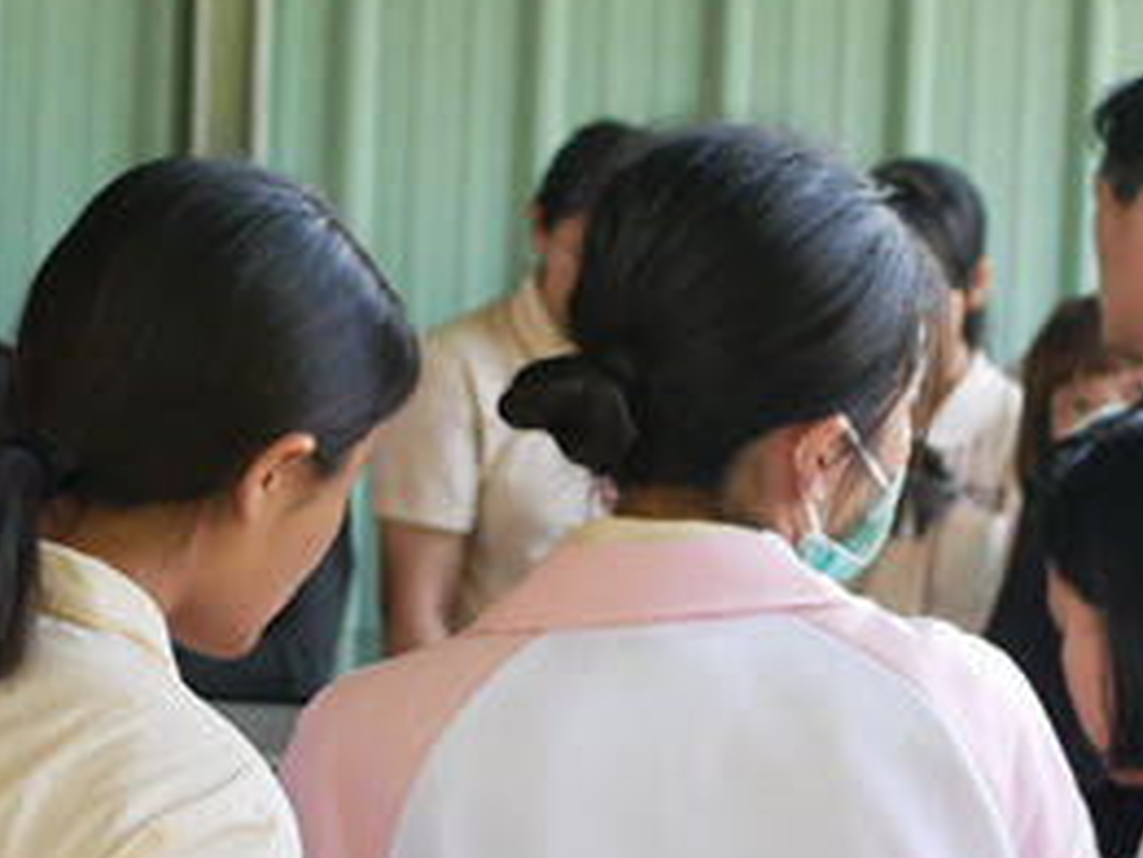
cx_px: 355
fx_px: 3799
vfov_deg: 12.9
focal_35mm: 115
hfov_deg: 17.1
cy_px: 250
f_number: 2
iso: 200
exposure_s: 1/125
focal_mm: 15
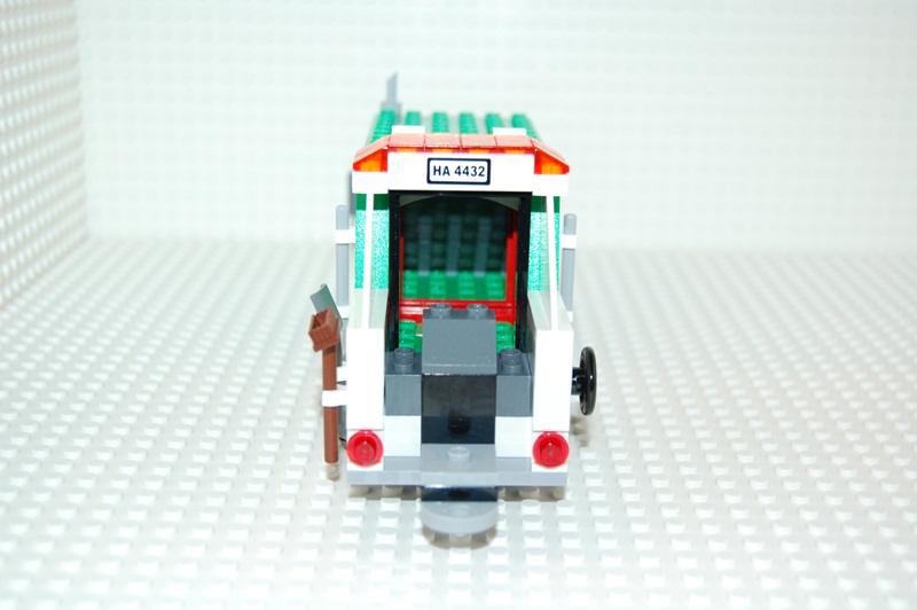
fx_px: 1298
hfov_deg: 38.9
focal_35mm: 51
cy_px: 305
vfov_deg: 26.4
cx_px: 458
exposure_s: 1/60
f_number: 4.5
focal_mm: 34
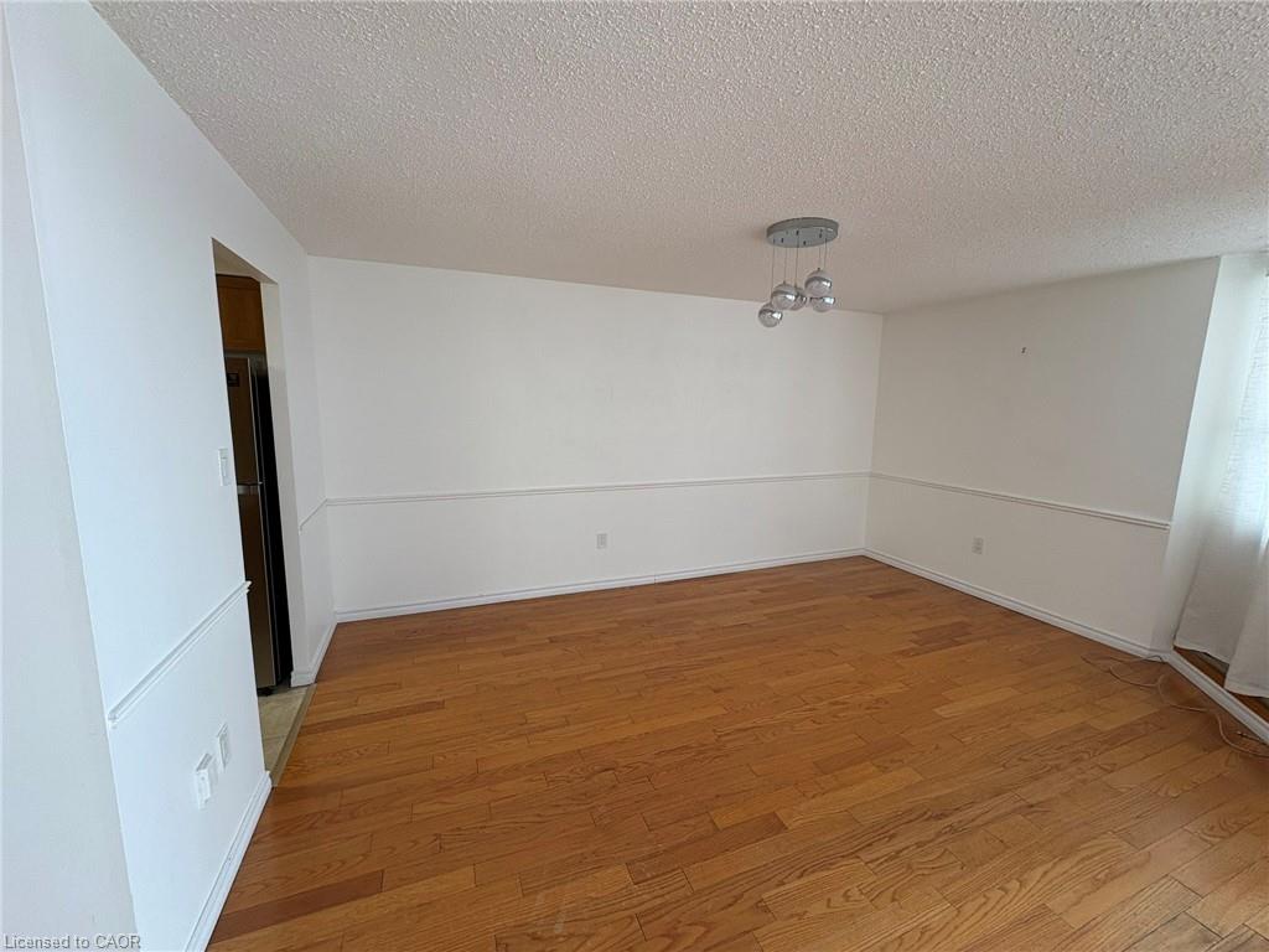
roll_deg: +0.3
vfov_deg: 85.7
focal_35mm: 14
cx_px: 634
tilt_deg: -7.8
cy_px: 476
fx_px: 513
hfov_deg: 102.1
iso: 125
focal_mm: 2.22
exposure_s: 1/120
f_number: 2.2
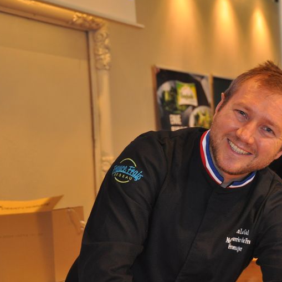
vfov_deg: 19.7
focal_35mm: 88
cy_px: 137
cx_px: 214
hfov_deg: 19.6
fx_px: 811
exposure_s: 1/60
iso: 800
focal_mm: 44
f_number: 4.5
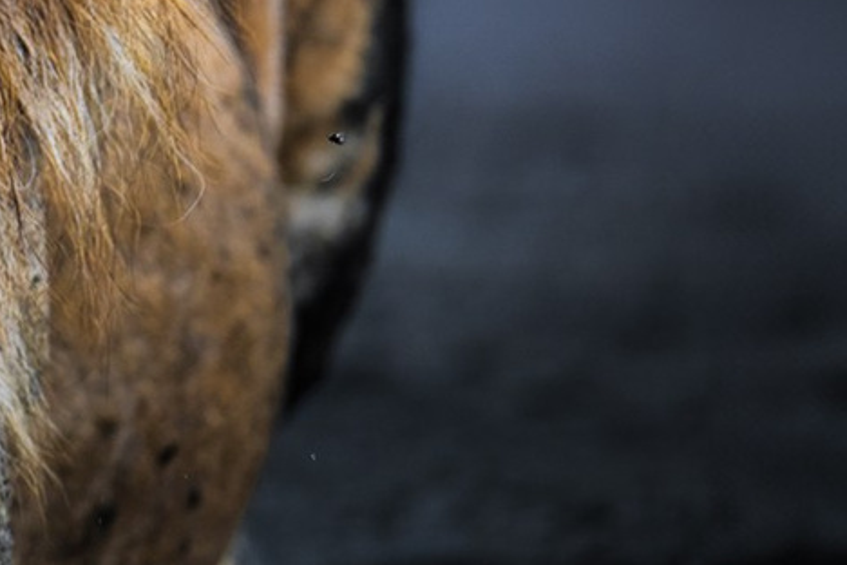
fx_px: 77259
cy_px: -236
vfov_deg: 0.4
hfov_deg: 0.6
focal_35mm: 3284
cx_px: -554
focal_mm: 600
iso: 160
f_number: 4
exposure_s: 1/1000
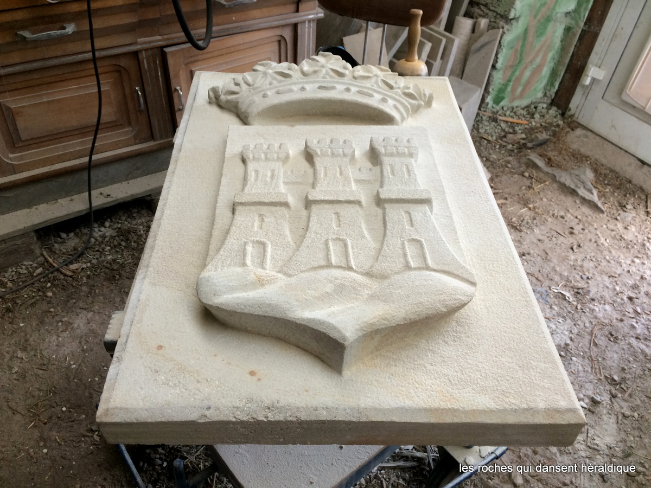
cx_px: 326
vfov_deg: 48.2
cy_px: 244
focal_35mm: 29
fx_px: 545
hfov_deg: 61.7
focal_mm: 4.15
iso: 100
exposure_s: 1/33
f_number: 2.2
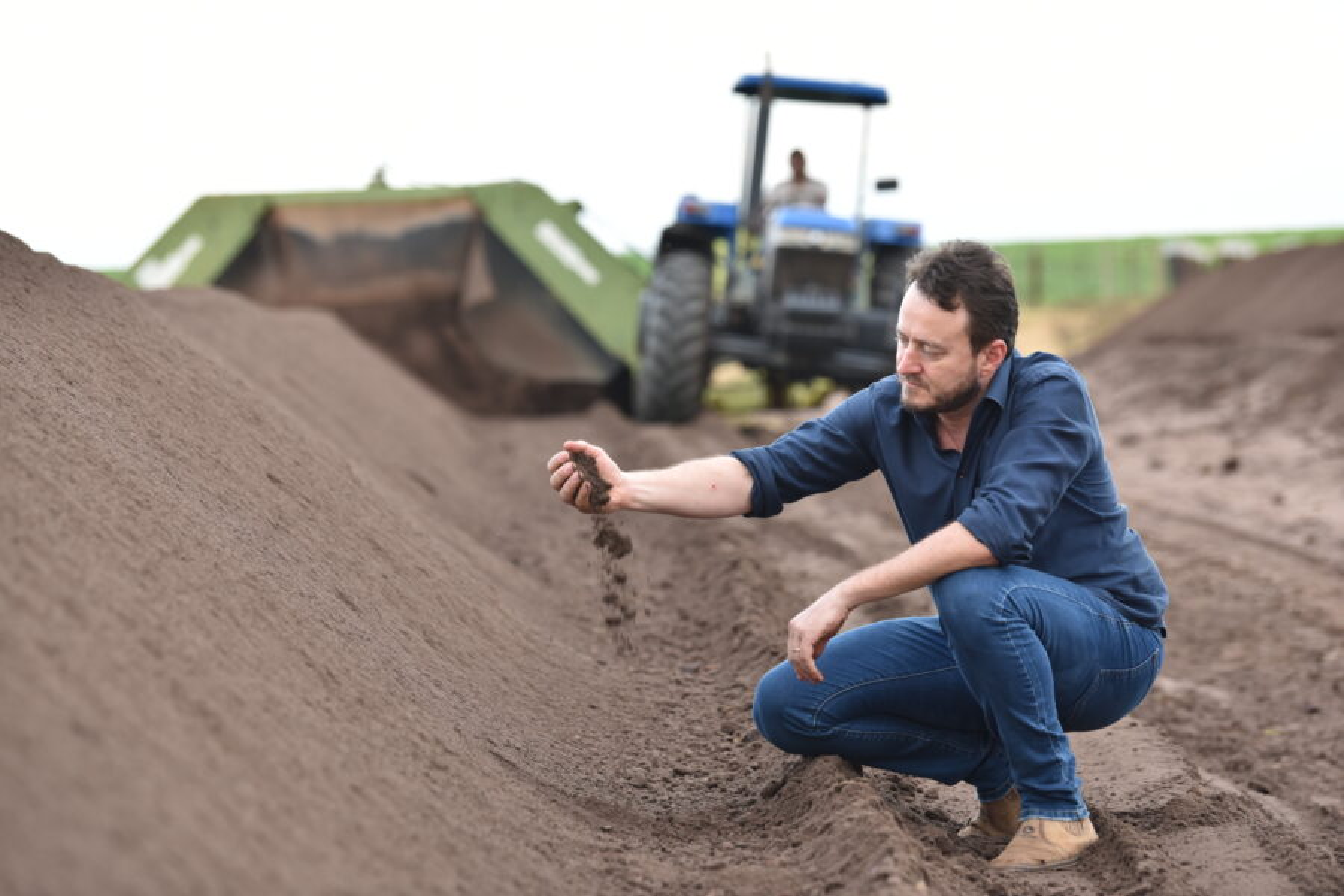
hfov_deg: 15.2
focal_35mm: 135
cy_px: 448
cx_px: 672
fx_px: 5040
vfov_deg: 10.2
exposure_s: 1/200
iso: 400
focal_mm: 135
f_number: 4
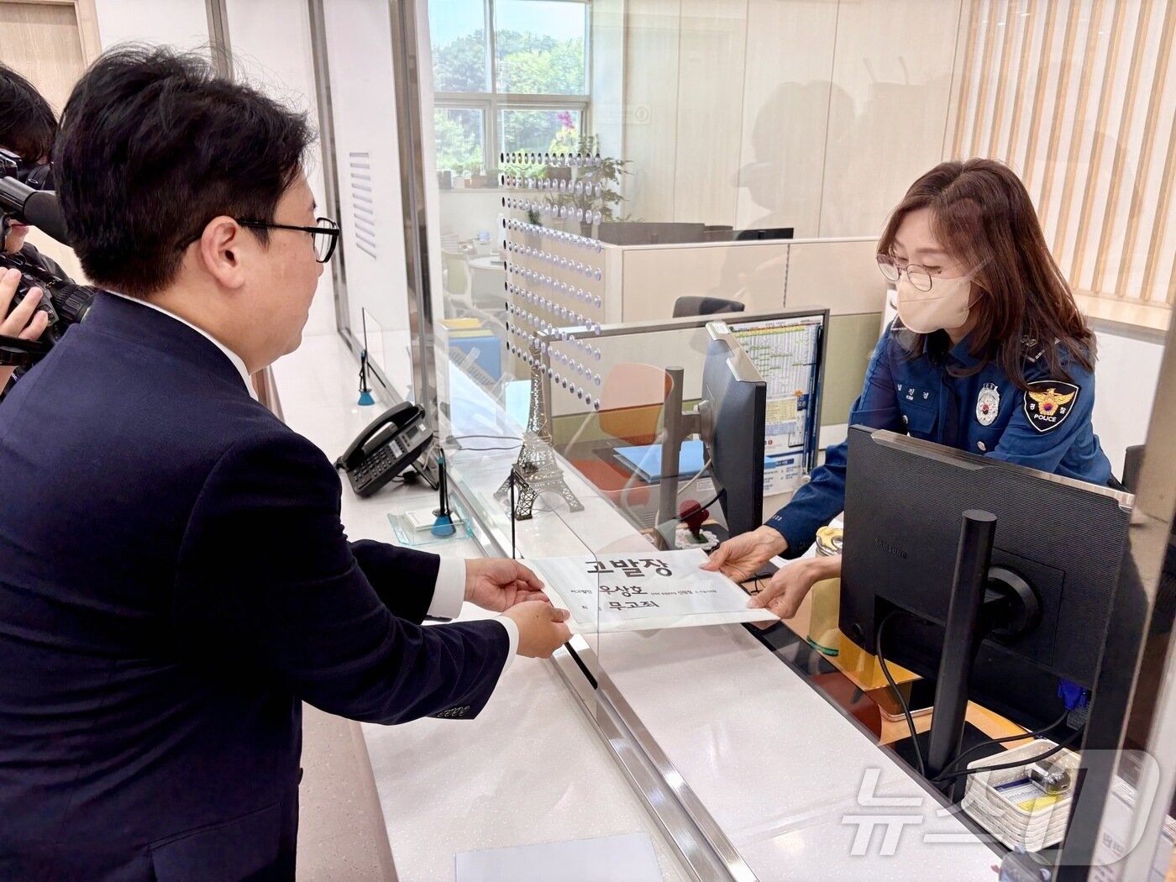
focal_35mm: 26
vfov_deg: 53.1
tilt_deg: -19.0
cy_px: 441
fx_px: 883
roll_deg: -0.9
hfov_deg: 67.3
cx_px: 588
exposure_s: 1/120
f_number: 1.6
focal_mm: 5.96
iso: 80
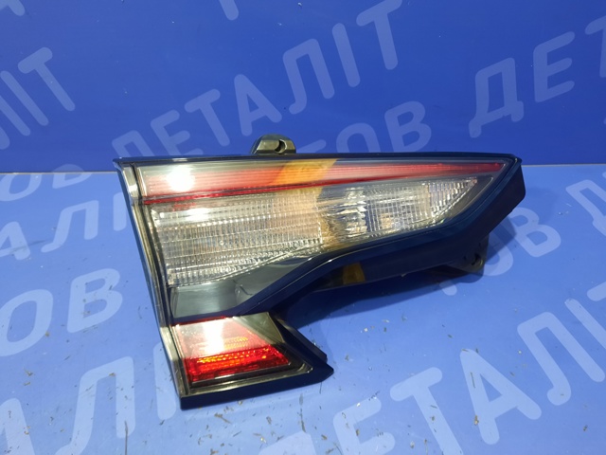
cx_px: 303
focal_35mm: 25
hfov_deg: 69.4
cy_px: 228
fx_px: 438
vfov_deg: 54.9
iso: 320
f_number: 2
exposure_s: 1/25
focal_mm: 4.6
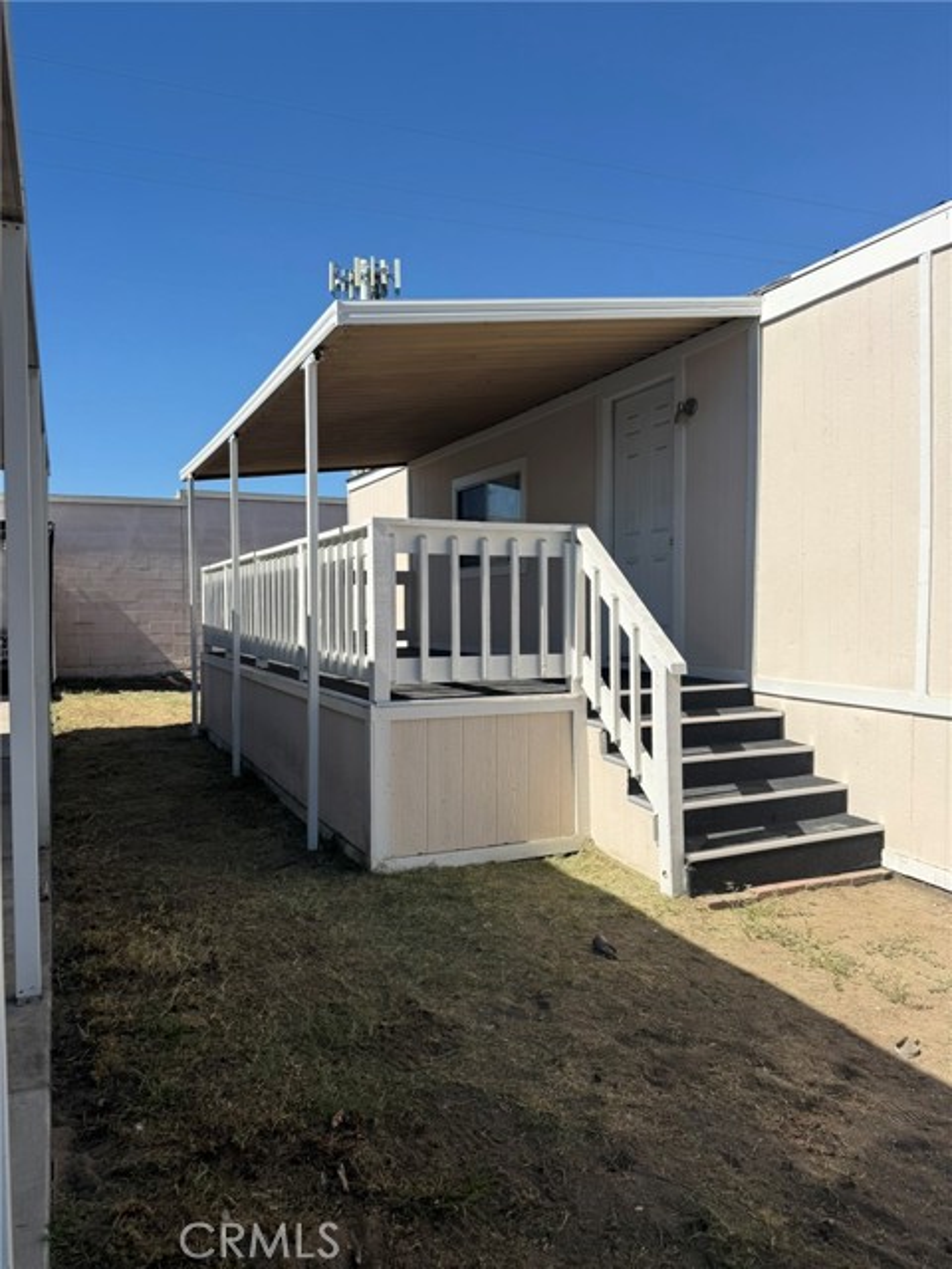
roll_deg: +0.0
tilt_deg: -1.9
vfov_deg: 71.6
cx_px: 476
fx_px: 880
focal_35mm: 24
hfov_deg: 56.8
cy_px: 634
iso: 80
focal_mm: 6.76
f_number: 1.78
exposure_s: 1/4673
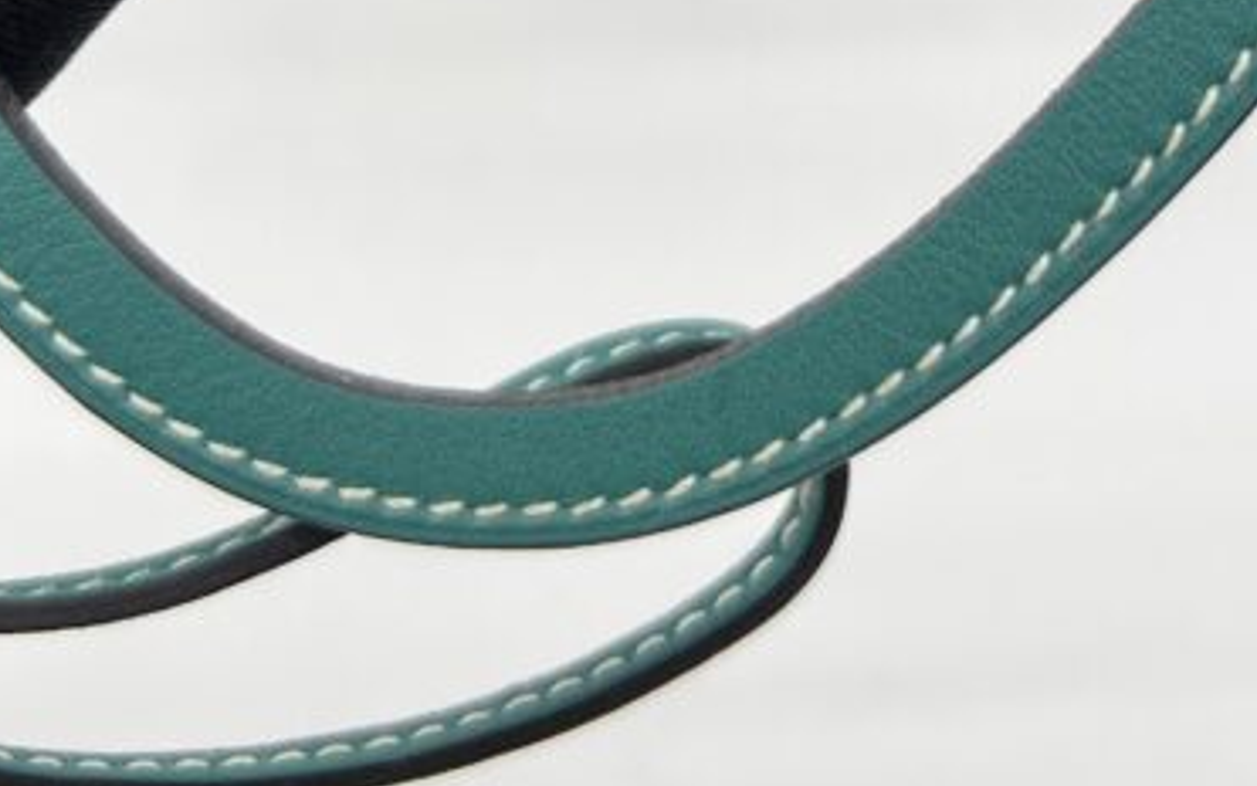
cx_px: 718
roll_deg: +2.4
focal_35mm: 76
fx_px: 2604
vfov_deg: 15.3
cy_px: -539
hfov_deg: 27.1
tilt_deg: -34.5
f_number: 1.5
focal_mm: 5.7
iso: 32
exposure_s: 1/128
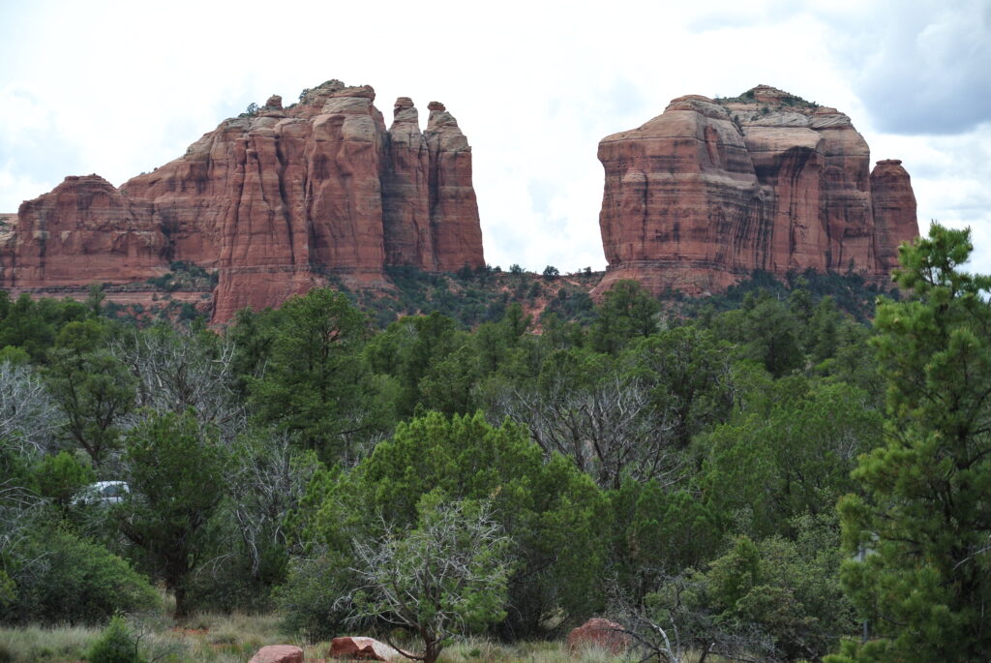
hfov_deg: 17.2
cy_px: 332
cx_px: 496
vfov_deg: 11.5
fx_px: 3279
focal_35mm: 119
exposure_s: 1/640
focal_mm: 44.2
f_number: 4
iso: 100
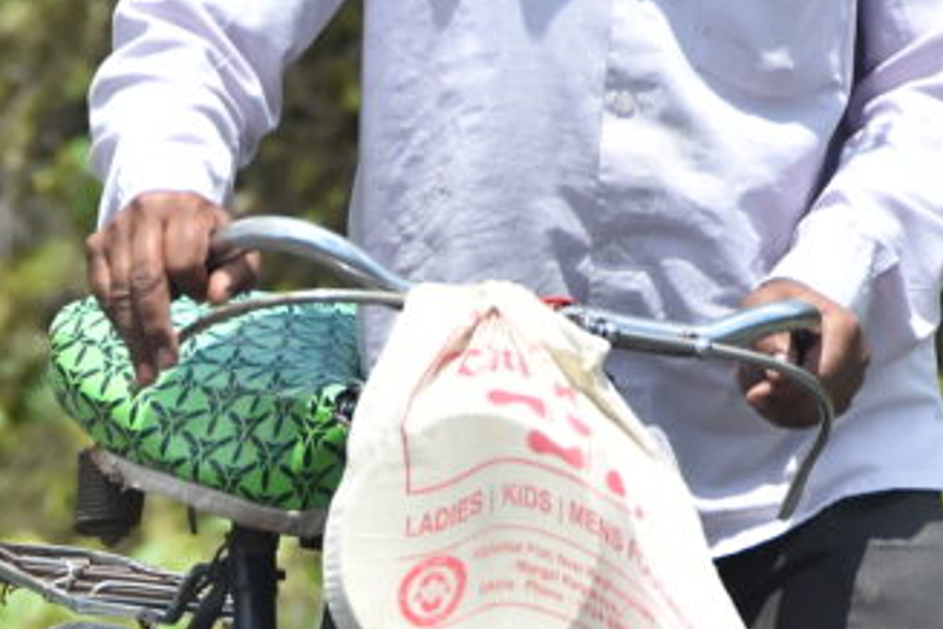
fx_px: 28864
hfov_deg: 1.9
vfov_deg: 1.2
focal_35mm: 1102
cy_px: 349
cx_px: 193
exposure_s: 1/1250
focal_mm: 200
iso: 250
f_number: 5.6
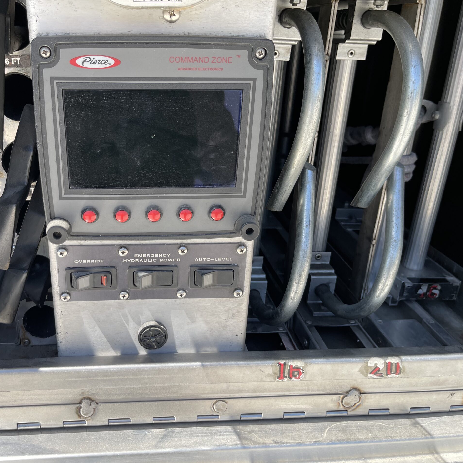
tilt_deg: -22.2
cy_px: 233
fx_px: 469
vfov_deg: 52.5
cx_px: 167
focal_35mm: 31
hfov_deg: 51.8
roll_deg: -1.8
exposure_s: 1/848
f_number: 1.6
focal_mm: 5.1
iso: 32
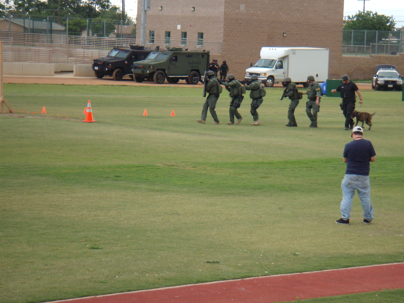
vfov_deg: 10.8
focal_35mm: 137
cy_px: 136
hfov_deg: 14.4
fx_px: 1599
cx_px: 239
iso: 64
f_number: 4.3
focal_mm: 19.2
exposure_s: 1/85.5
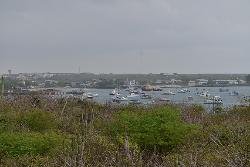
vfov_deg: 12.9
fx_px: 736
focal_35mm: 106
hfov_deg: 19.3
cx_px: 124
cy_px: 83
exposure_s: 1/500
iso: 200
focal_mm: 105
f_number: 5.6
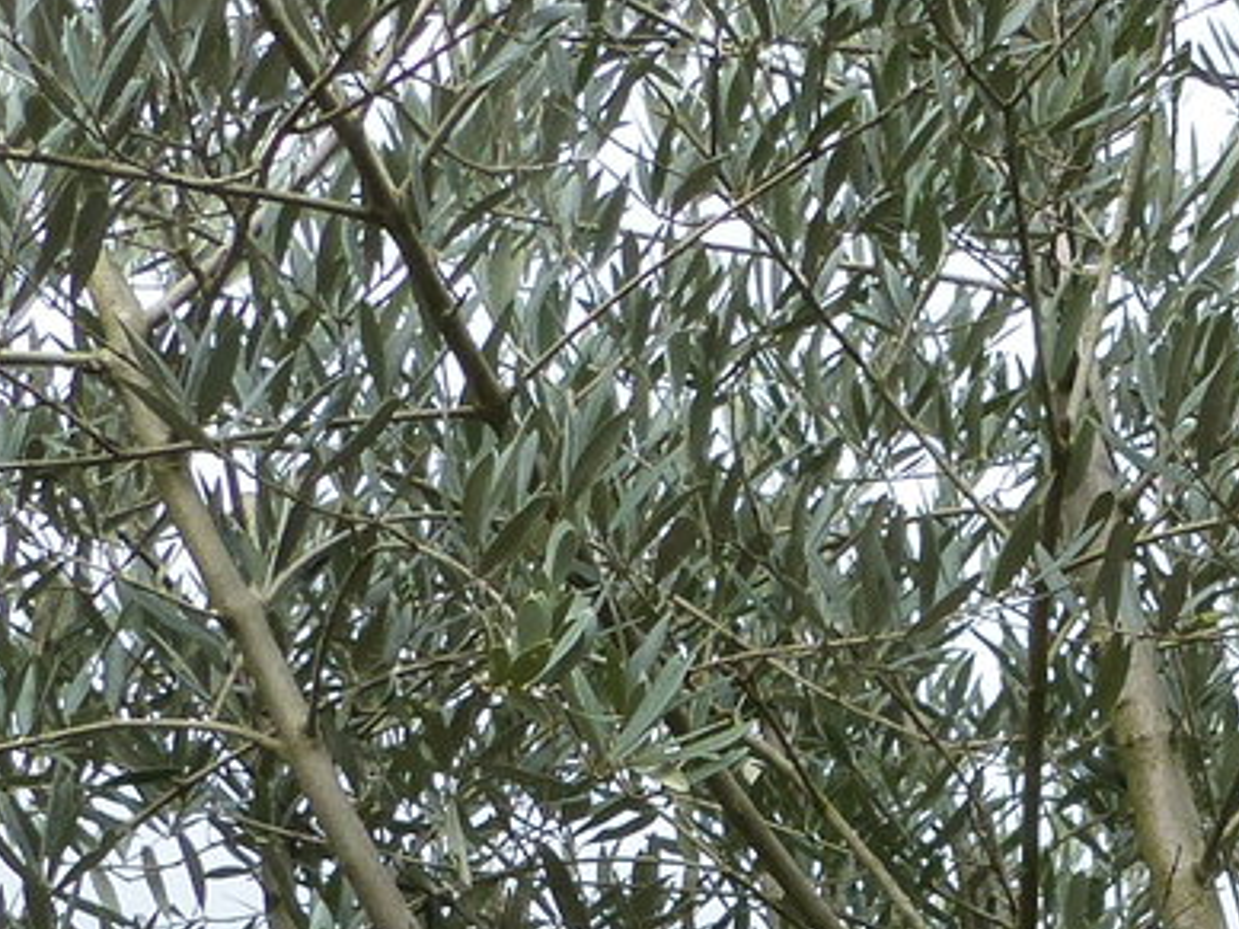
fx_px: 3687
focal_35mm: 103
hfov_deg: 18.7
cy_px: 811
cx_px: 1182
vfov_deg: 14.2
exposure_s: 1/400
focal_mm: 4.5
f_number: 4
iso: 160
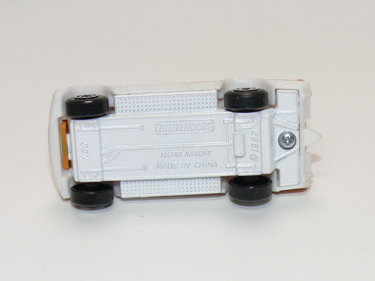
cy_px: 140
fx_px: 964
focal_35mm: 89
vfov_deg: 16.6
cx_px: 188
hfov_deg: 22.0
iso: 100
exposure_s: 1/30
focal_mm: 12.5
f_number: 4
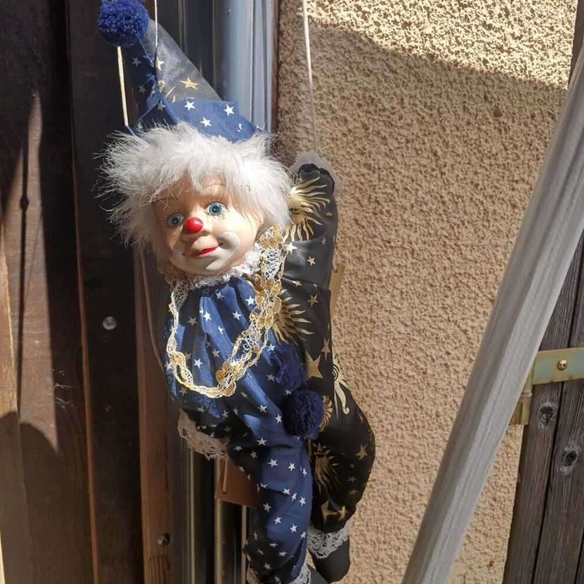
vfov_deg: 52.4
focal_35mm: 31
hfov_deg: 52.5
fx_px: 592
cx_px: 290
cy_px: 326
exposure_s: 1/381
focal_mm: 3.98
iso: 20
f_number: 1.8
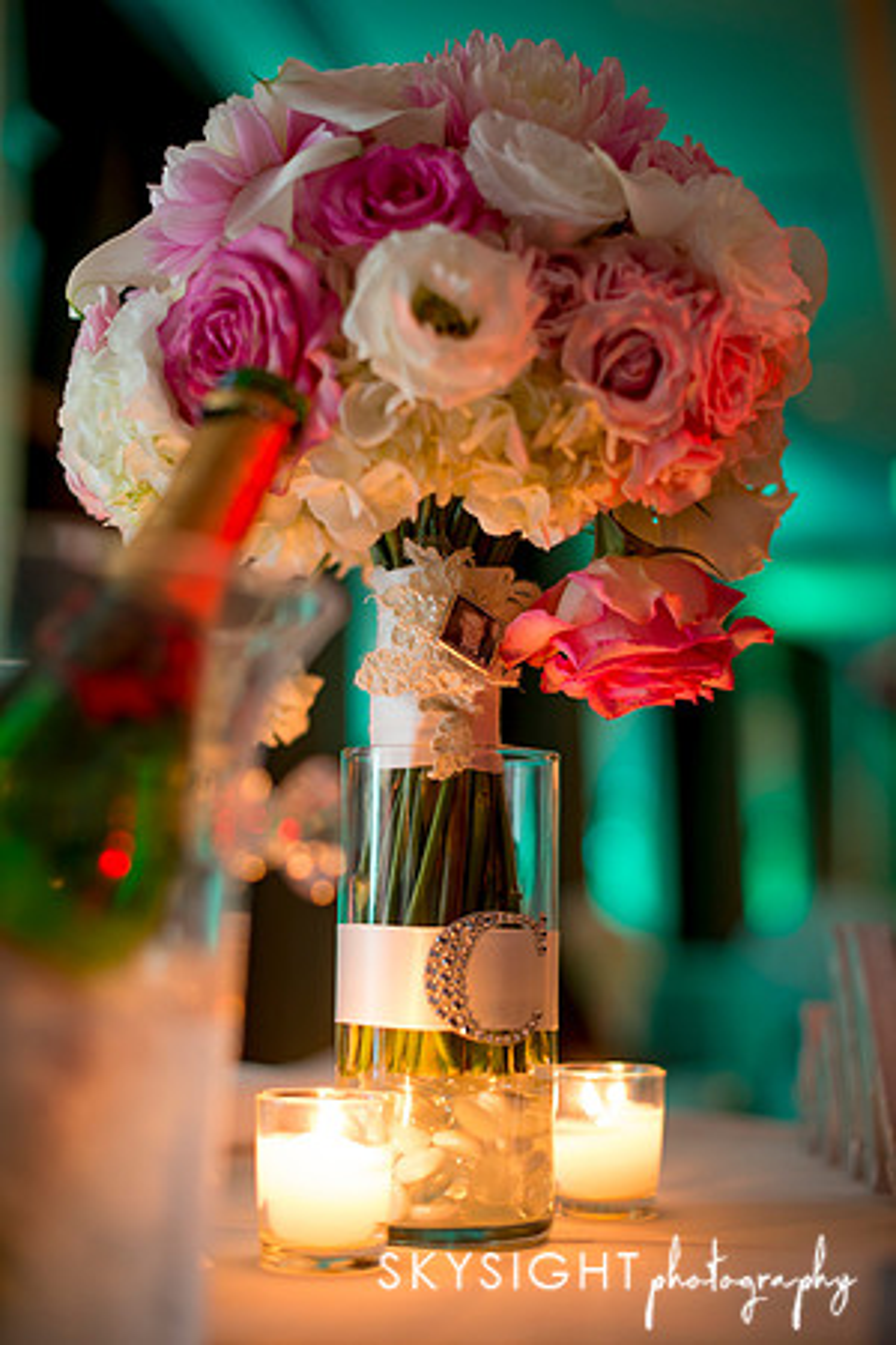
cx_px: 448
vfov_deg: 39.6
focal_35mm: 50
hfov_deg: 27.0
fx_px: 1867
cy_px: 672
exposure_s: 1/50
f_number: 2
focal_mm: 50
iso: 800
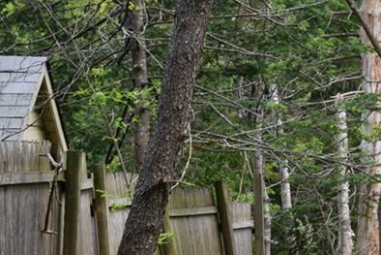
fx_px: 2269
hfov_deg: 9.5
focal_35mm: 214
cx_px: 425
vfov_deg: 6.4
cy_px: 321
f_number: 7.1
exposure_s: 1/200
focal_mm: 55
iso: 400
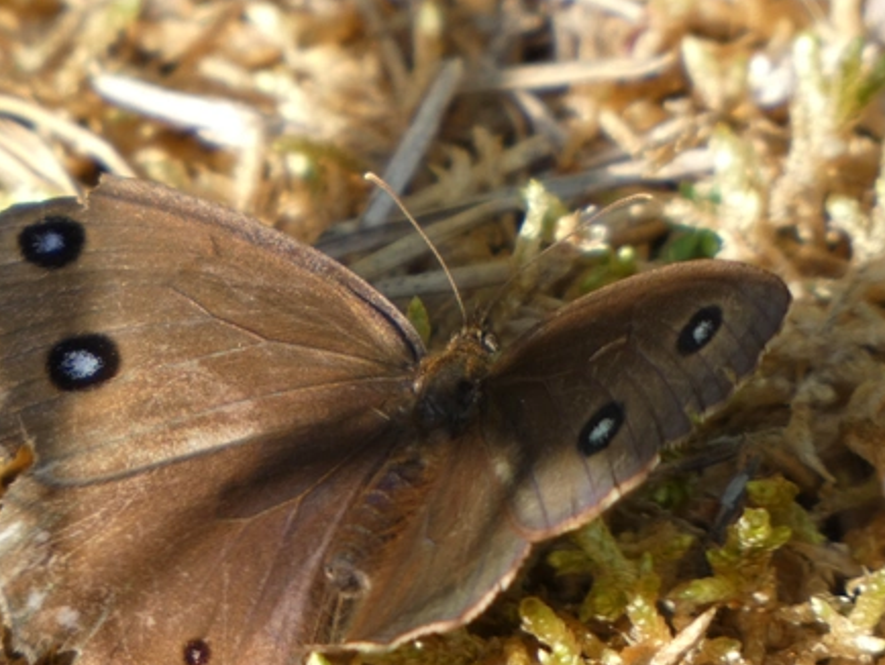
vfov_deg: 0.9
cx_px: 314
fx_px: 44561
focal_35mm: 1742
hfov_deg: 1.1
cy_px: 445
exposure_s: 1/125
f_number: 5.8
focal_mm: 211.8
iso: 80
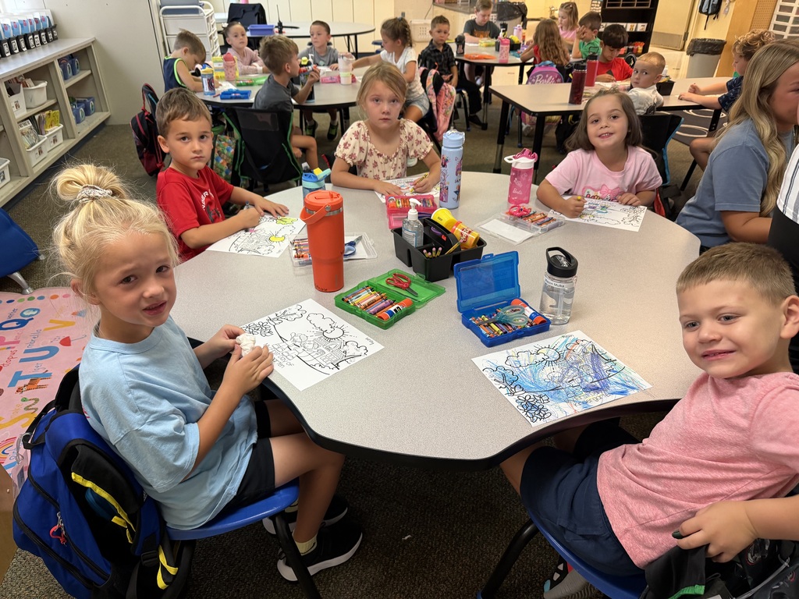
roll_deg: +0.8
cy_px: 300
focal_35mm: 24
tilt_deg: -30.6
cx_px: 400
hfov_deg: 71.6
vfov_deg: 56.8
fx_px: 554
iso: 250
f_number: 1.78
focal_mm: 6.76
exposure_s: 1/60
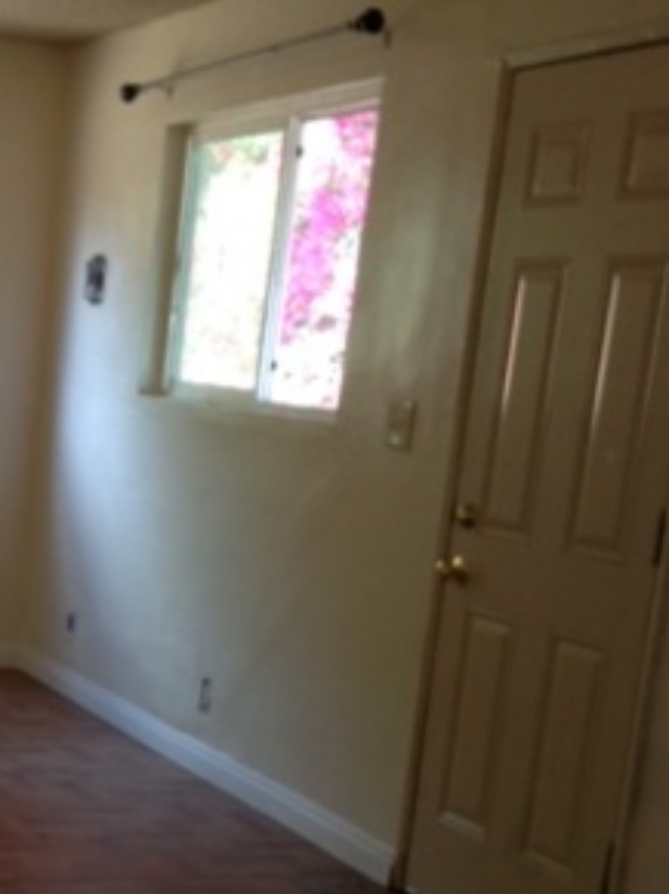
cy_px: 791
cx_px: -37
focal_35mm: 76
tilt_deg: -11.5
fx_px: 1961
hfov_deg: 18.7
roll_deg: -5.5
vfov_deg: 25.0
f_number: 2.4
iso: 50
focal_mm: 4.12
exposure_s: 1/20
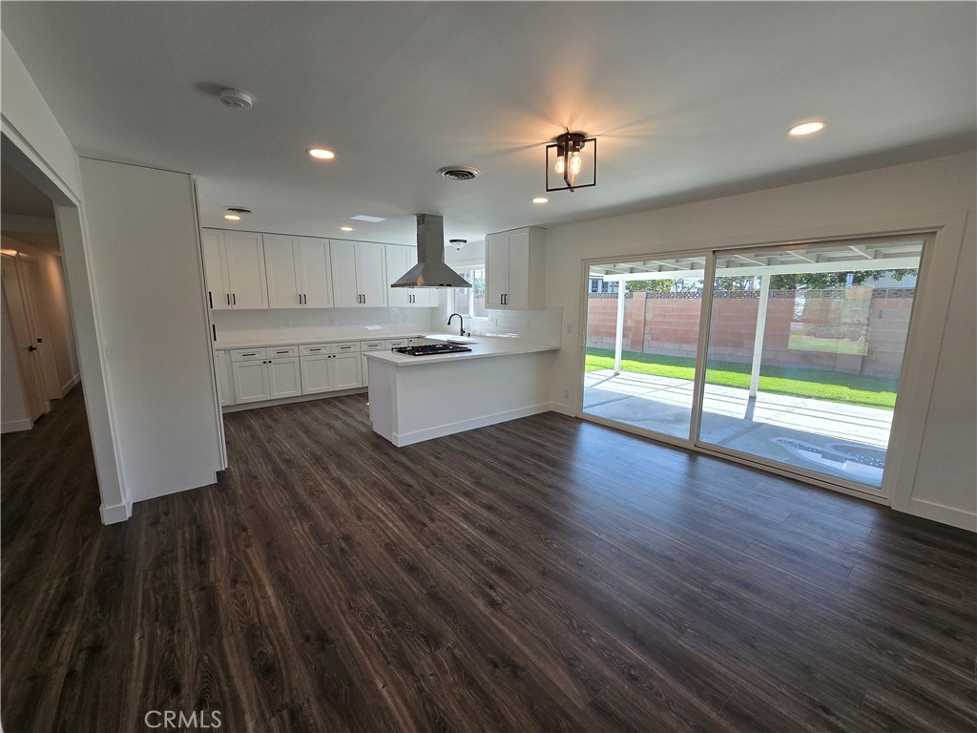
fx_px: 367
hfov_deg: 106.2
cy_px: 366
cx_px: 488
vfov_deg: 89.9
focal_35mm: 13
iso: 50
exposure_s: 1/168
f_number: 2.2
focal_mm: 2.2
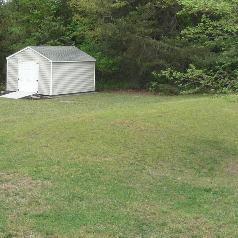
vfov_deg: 25.7
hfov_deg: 25.7
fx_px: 521
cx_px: 100
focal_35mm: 67
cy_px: 90
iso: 100
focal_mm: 4.7
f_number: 3.3
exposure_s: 1/320
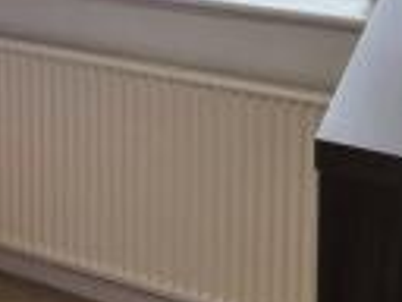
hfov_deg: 32.2
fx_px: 685
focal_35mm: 59
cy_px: -203
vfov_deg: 19.9
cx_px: 108
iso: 64
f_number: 2.2
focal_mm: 2.2
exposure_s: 1/50
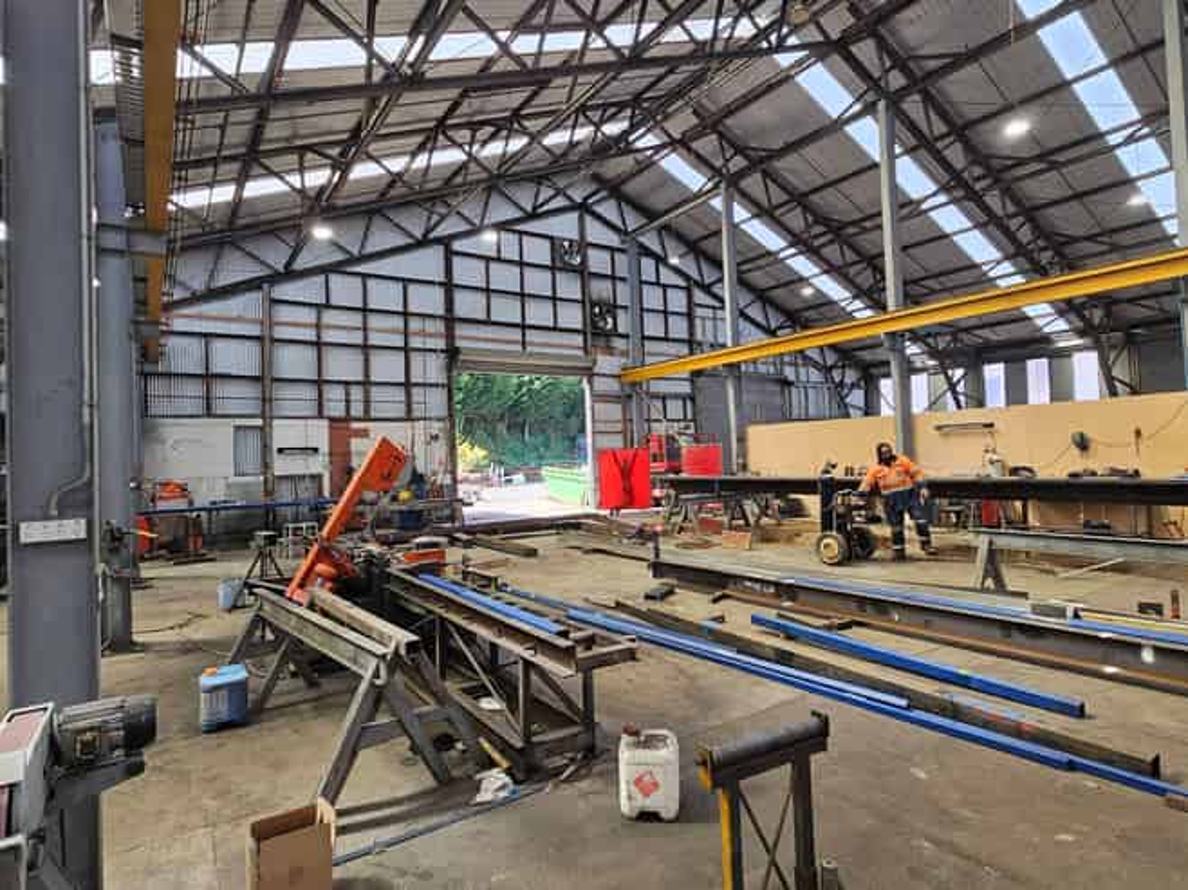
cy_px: 445
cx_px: 594
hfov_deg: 106.2
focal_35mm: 13
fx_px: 446
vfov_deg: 89.9
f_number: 2.2
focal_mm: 2.2
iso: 80
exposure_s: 1/195
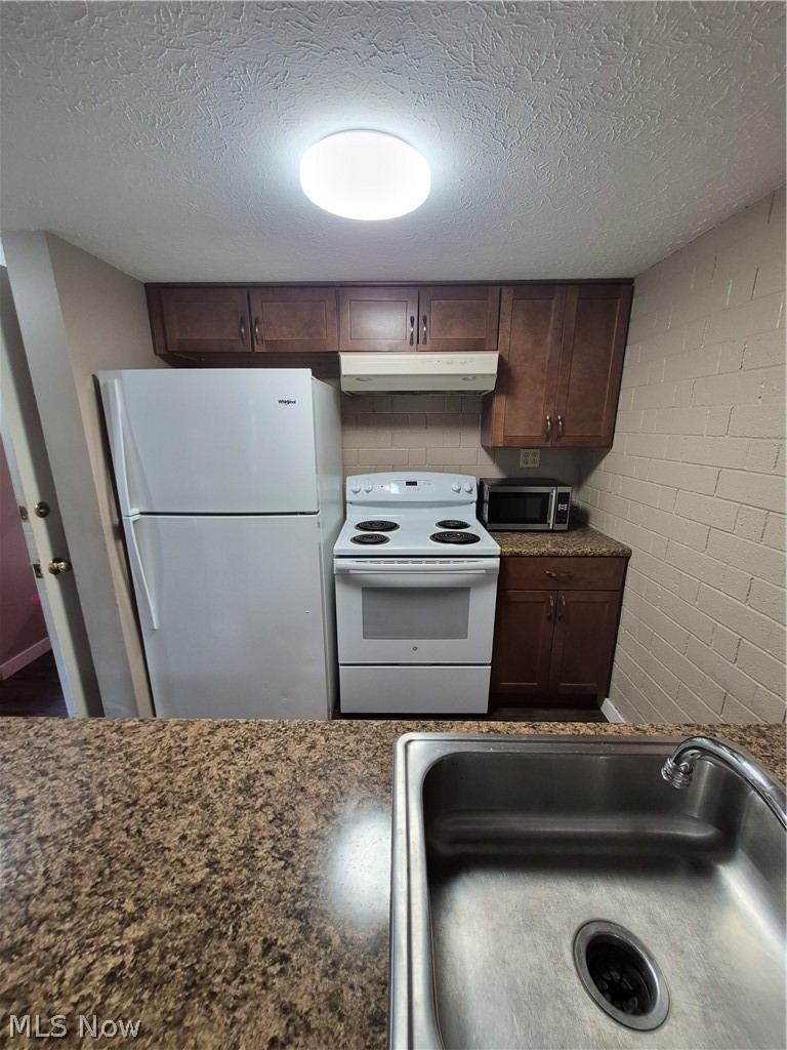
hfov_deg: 89.9
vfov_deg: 106.2
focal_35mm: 13
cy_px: 525
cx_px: 394
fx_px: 394
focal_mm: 1.74
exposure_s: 1/60
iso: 250
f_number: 2.2
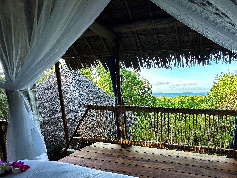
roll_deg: +0.2
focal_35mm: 20
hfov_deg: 77.6
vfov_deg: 64.4
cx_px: 168
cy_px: 118
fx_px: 137
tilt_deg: -10.3
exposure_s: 1/113
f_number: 2.2
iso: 40
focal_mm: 2.22
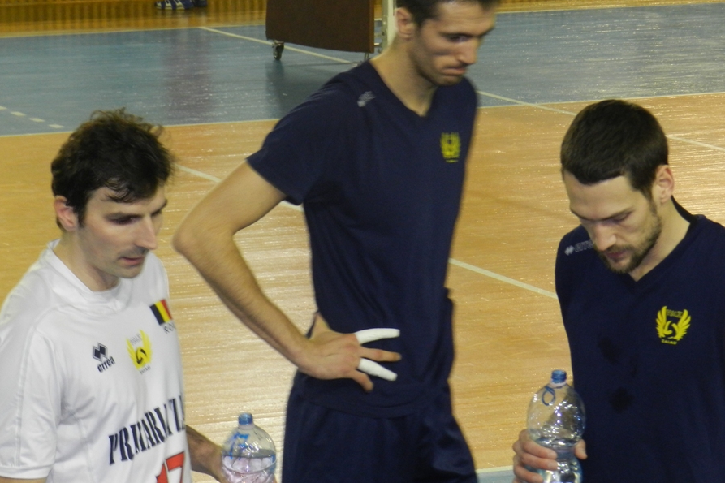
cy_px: 212
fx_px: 3483
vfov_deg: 7.9
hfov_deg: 11.9
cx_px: 369
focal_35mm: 173
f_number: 5.1
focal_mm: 25.7
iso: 400
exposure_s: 1/30
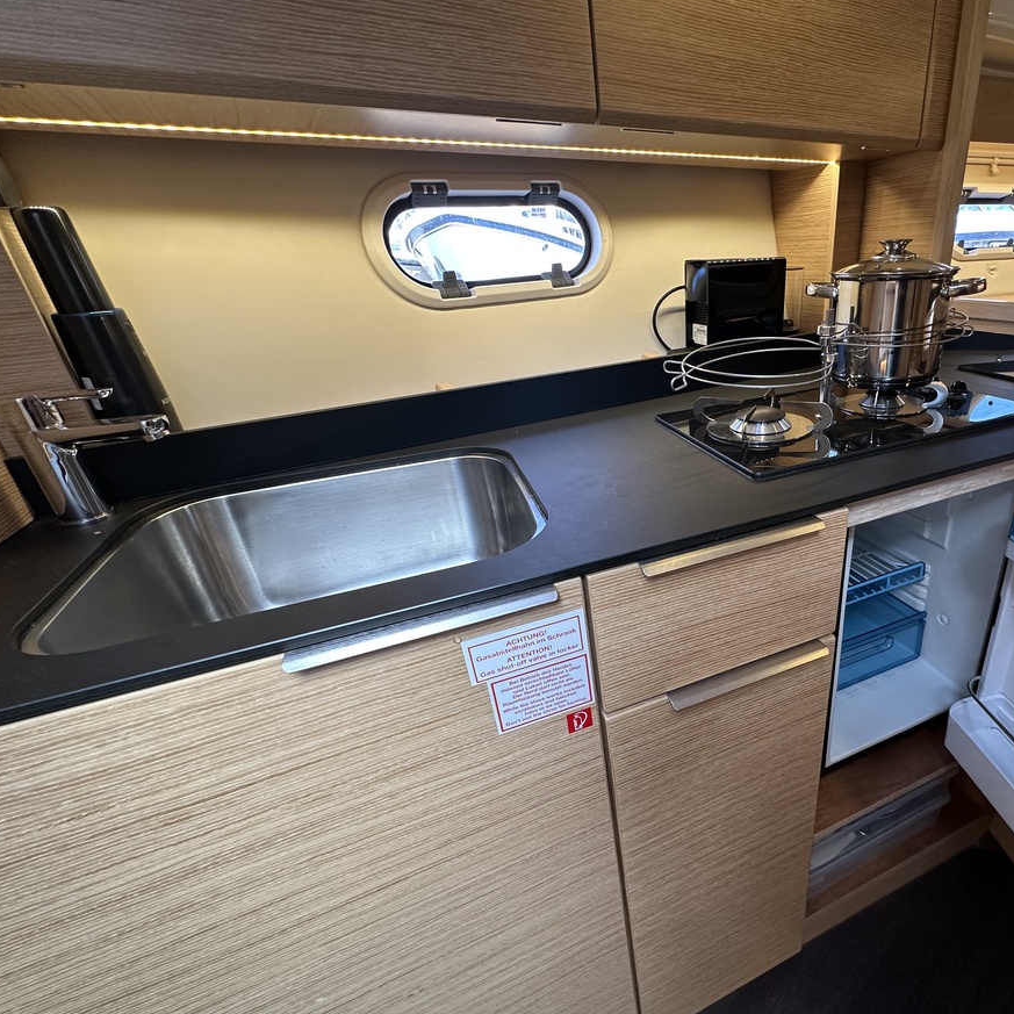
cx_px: 673
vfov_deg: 84.0
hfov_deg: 81.3
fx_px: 563
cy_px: 515
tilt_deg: -24.1
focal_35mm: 17
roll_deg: +1.2
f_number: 2.2
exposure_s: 1/99
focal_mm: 2.22
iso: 160
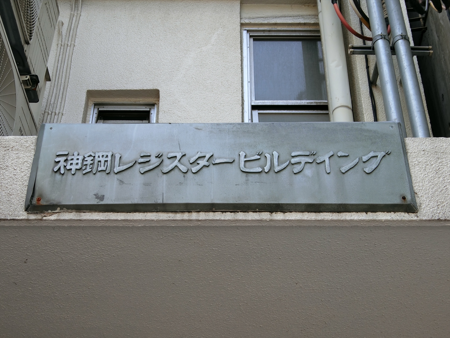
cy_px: 169
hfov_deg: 32.2
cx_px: 225
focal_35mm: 60
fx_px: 780
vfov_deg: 24.4
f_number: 4.8
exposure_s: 1/125
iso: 80
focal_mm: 12.8
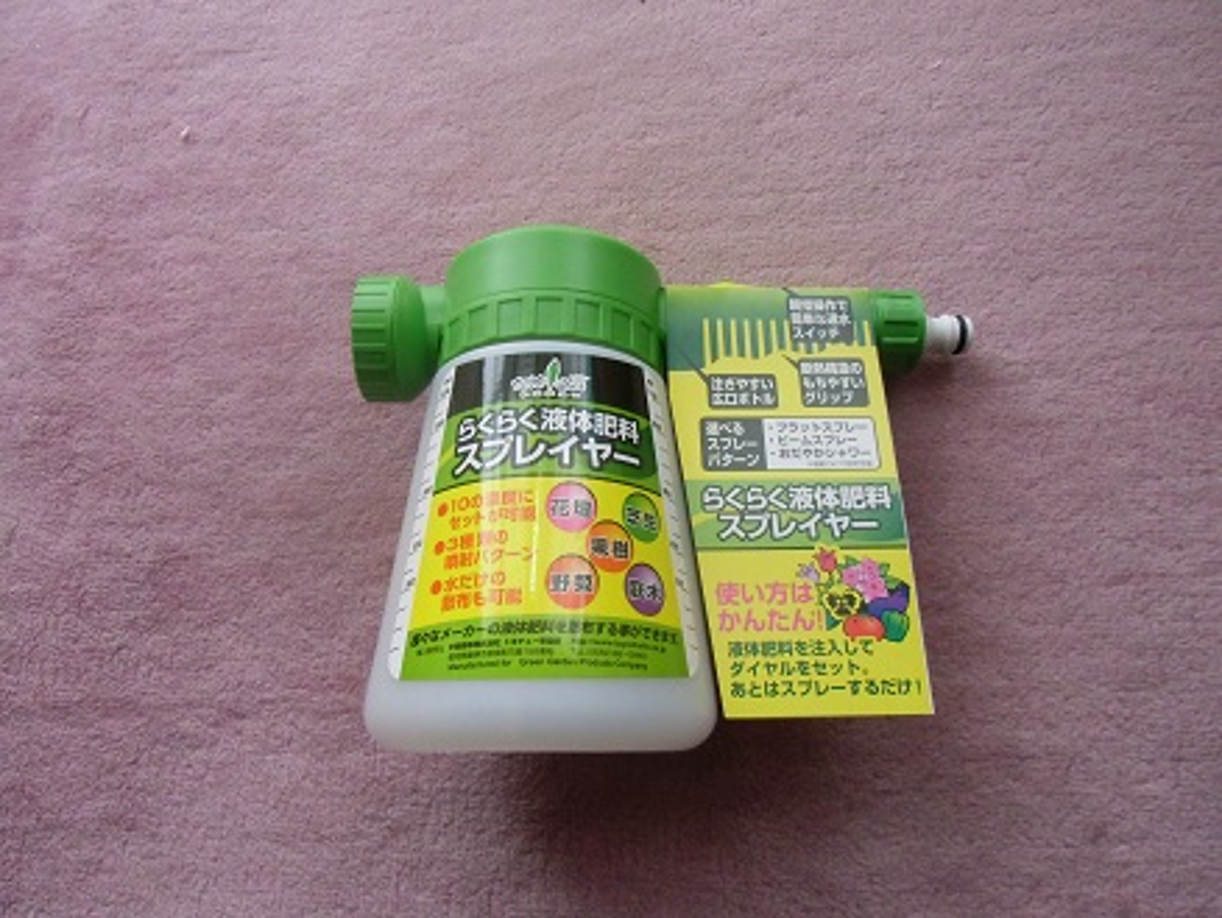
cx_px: 611
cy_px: 459
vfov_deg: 56.9
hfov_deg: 71.6
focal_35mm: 24
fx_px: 848
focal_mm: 4.24
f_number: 3
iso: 400
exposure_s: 1/100
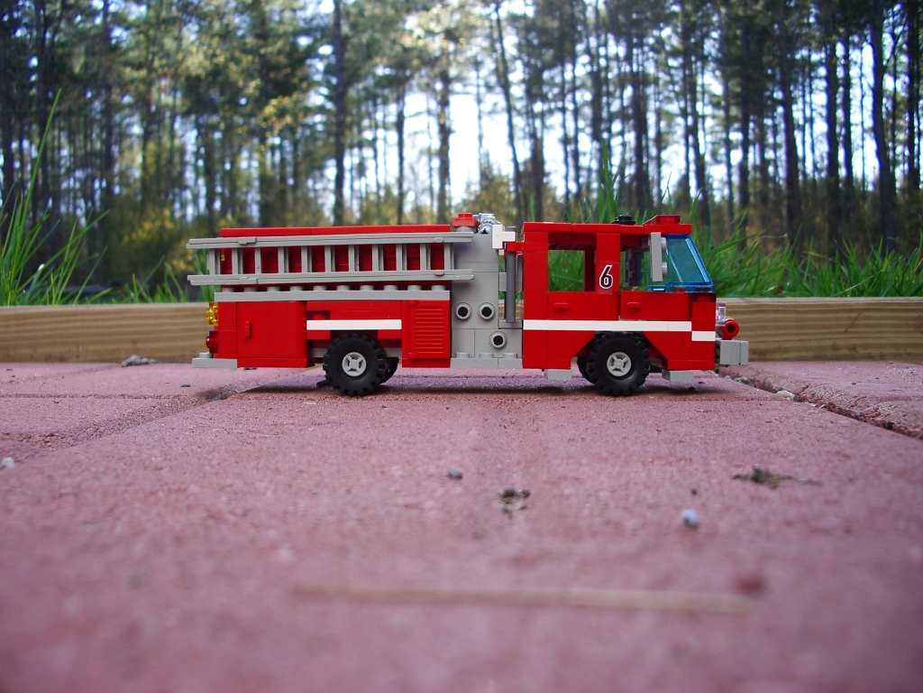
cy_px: 346
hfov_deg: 52.6
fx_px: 933
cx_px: 462
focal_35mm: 35
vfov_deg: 40.7
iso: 80
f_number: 2.6
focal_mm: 5.8
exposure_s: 1/200
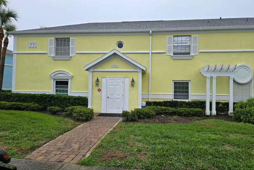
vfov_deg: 53.2
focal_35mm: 24
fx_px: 169
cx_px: 127
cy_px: 88
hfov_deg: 73.7
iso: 12
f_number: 1.7
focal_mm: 6.3
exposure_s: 1/315
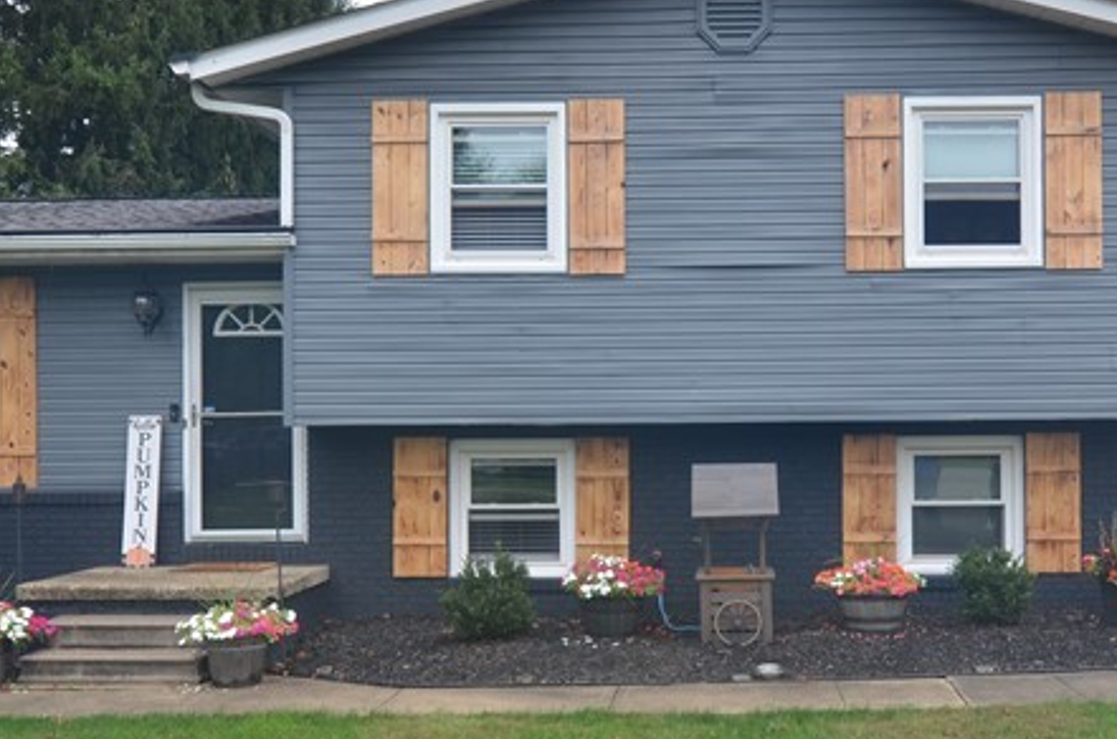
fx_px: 1319
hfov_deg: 45.5
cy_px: 391
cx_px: 703
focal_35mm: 43
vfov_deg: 31.3
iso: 200
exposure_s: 1/160
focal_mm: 11.5
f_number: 6.3
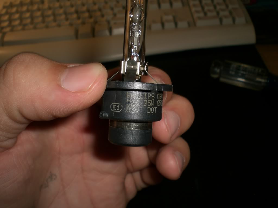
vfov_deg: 37.7
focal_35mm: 38
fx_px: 305
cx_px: 139
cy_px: 104
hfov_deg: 49.0
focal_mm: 6.3
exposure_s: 1/30
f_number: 4.4
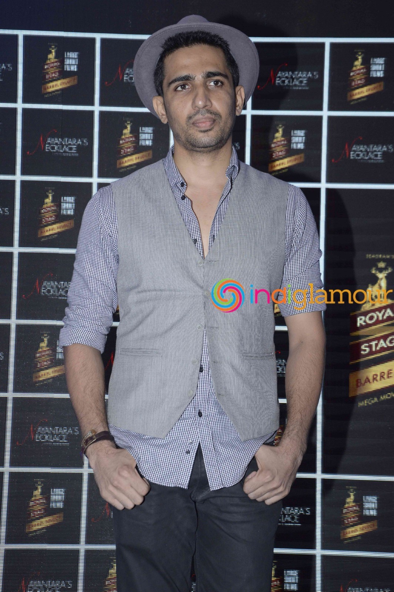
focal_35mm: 63
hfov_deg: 21.5
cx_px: 197
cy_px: 296
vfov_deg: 31.9
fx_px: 1036
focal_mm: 42
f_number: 7.1
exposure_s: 1/160
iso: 800
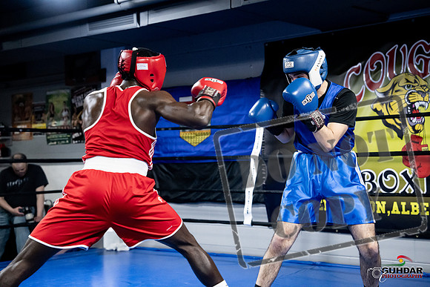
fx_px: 717
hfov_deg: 33.4
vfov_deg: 22.6
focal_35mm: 60
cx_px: 215
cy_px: 144
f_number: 2.8
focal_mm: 60
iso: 10000
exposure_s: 1/1000
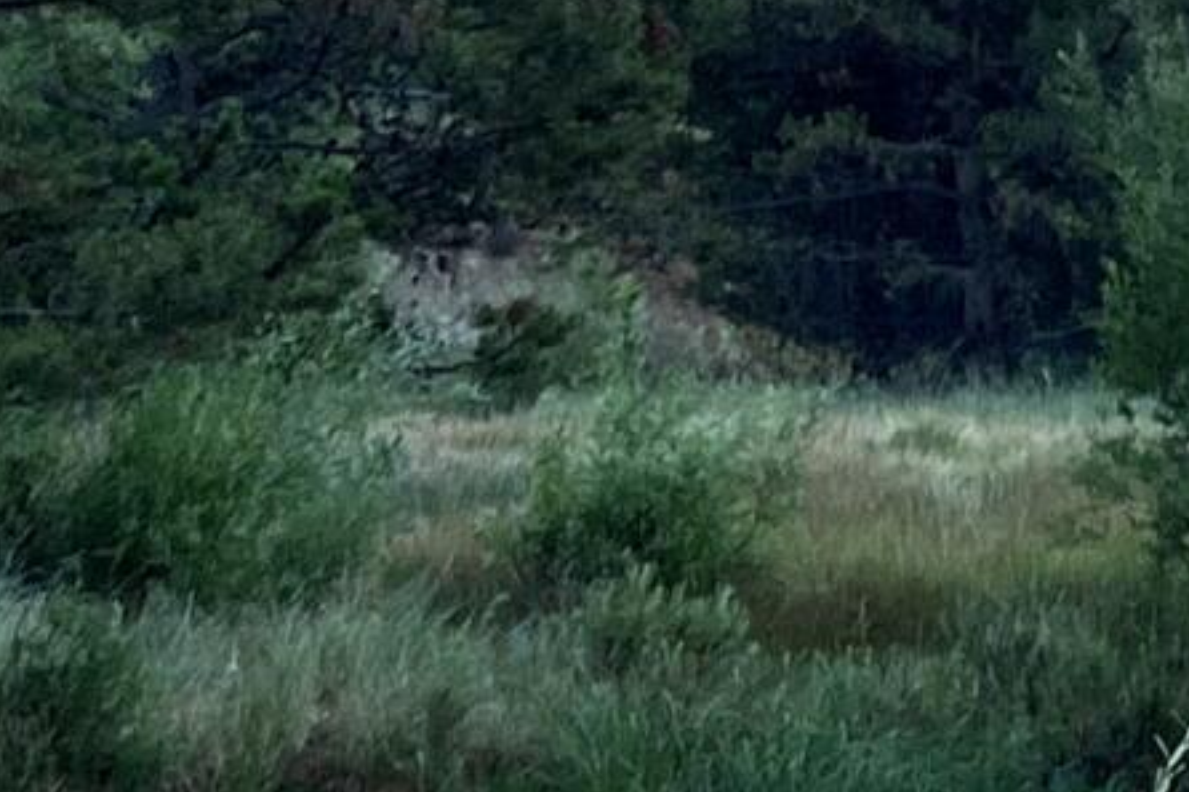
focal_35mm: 182
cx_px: 2063
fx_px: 6009
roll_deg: -0.5
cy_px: 595
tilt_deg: -2.9
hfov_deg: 10.7
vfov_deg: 7.5
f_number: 1.5
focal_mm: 5.7
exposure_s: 1/336
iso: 50
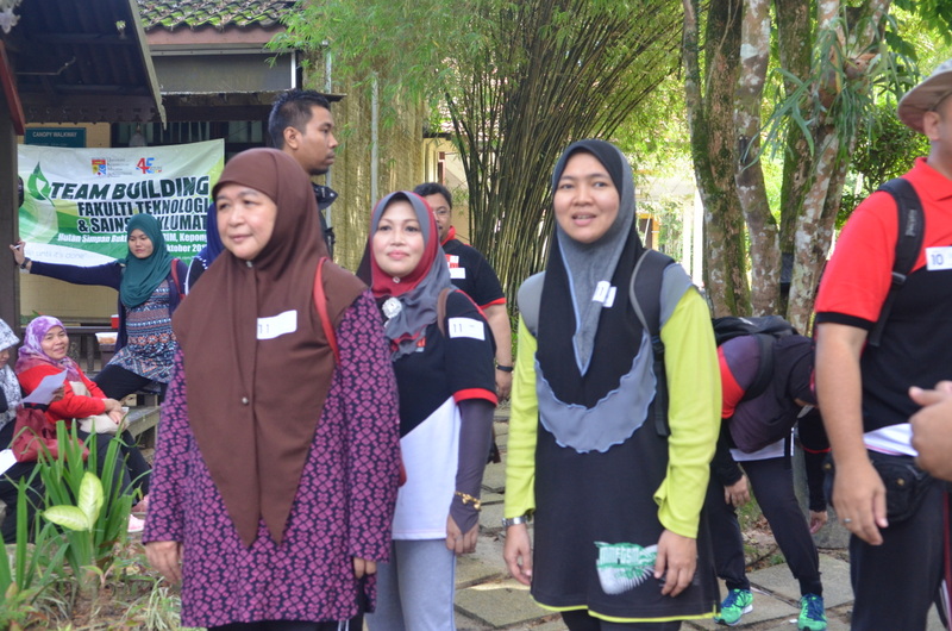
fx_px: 1108
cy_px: 316
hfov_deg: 46.5
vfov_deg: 31.8
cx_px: 476
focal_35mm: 42
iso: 1000
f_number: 4.5
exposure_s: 1/125
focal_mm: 28
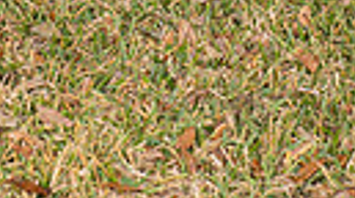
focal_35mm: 183
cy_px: -418
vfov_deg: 6.1
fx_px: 1719
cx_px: 85
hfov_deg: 11.8
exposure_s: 1/320
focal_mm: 50
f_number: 7.1
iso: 250
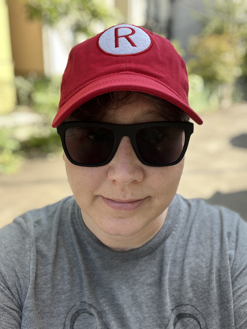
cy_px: 164
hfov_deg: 46.8
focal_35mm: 30
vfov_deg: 60.0
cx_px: 124
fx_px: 285
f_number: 2.2
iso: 50
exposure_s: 1/121
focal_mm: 2.71
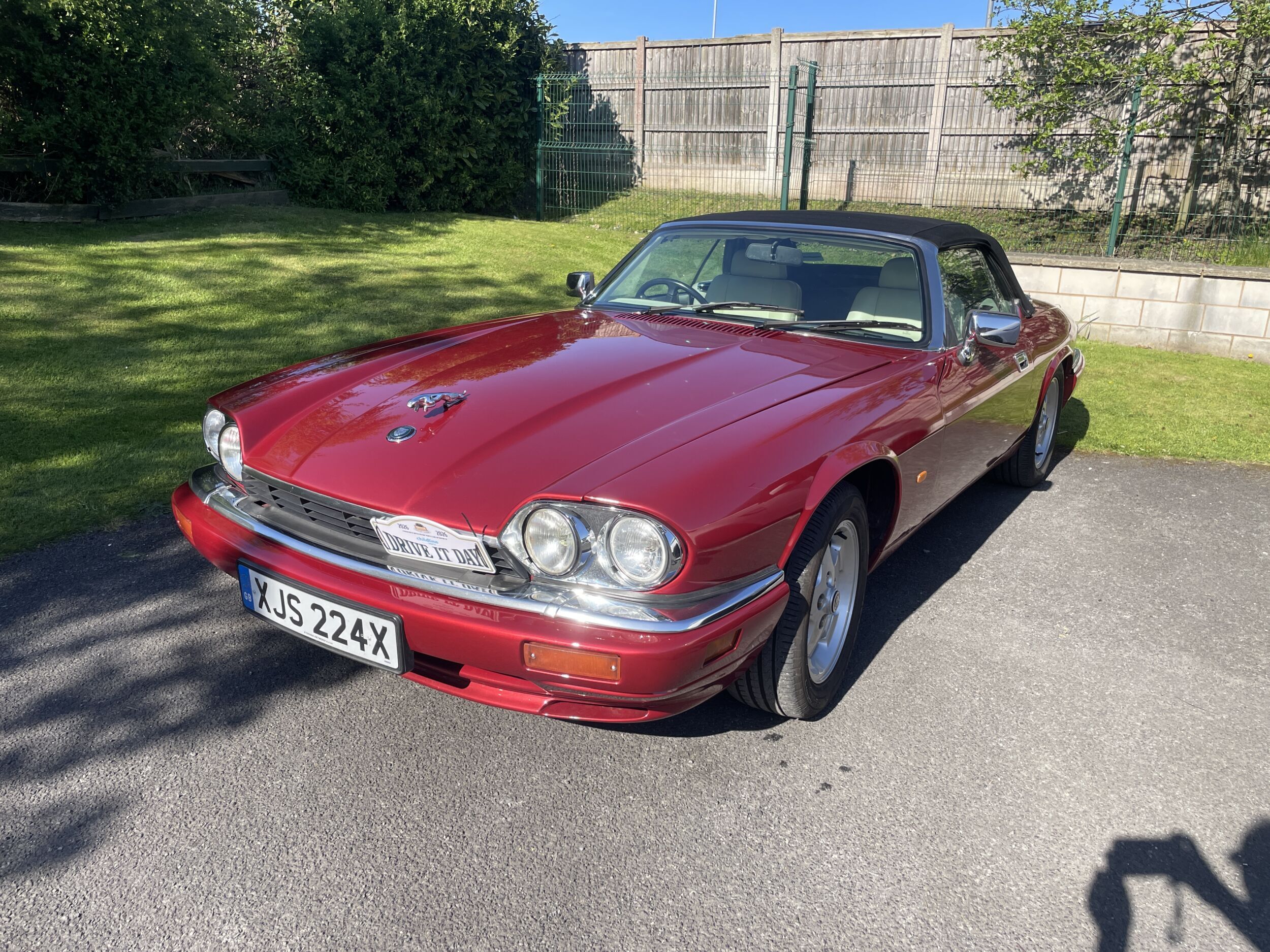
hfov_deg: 67.3
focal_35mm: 26
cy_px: 476
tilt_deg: -16.5
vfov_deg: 53.1
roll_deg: -2.0
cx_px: 635
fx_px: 954
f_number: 1.6
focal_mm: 4.2
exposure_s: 1/1825
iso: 32
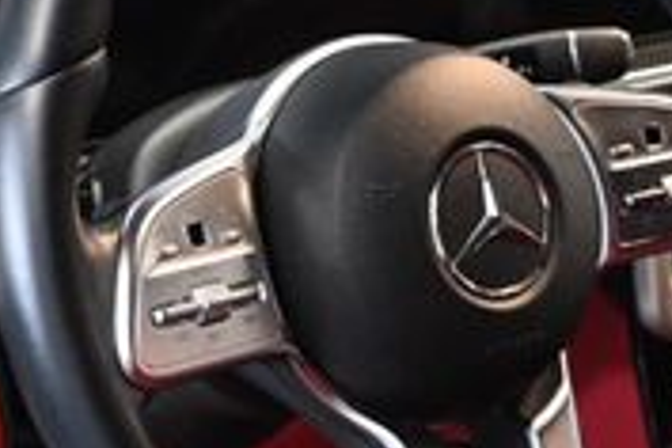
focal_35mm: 106
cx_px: 456
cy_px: 444
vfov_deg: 12.8
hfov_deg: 19.2
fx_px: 1977
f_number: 3.8
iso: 5600
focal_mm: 19.5
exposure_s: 1/60
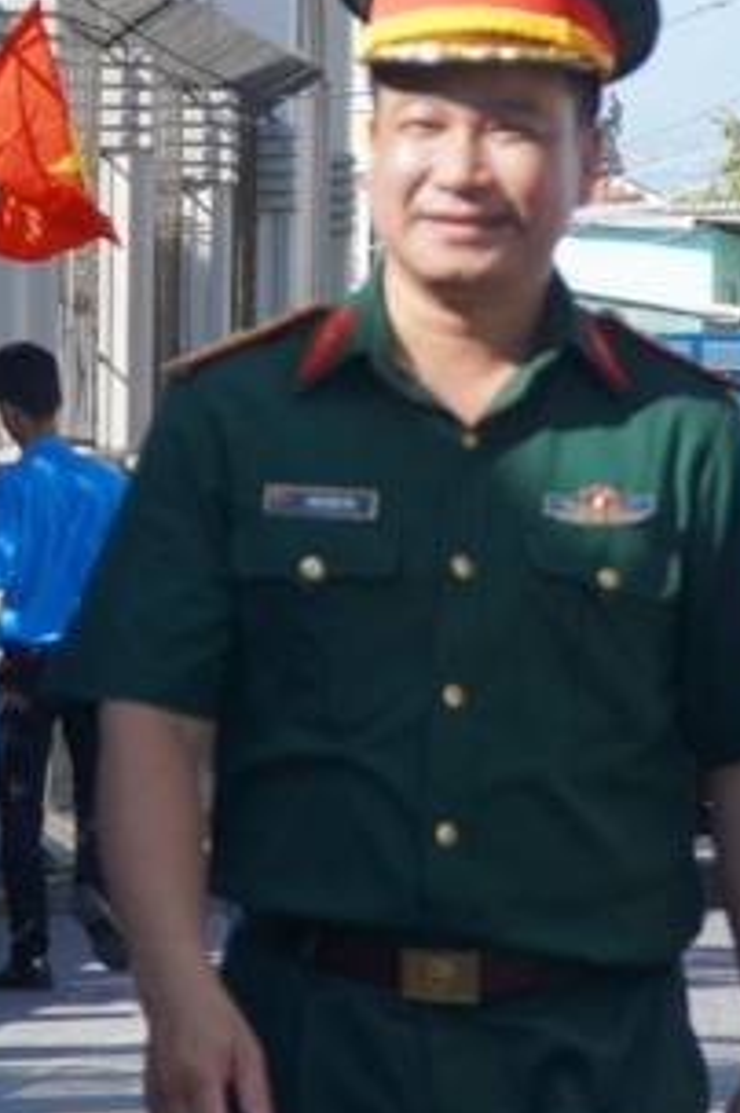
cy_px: 319
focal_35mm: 280
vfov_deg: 7.4
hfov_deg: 4.9
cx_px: 462
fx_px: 8642
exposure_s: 1/500
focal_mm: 35
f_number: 4.5
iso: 100
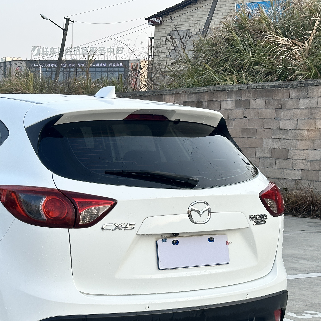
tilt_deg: -5.8
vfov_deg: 23.0
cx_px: 53
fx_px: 787
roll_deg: -1.2
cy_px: 202
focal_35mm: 75
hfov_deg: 22.7
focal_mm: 6.86
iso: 64
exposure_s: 1/1041
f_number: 1.78
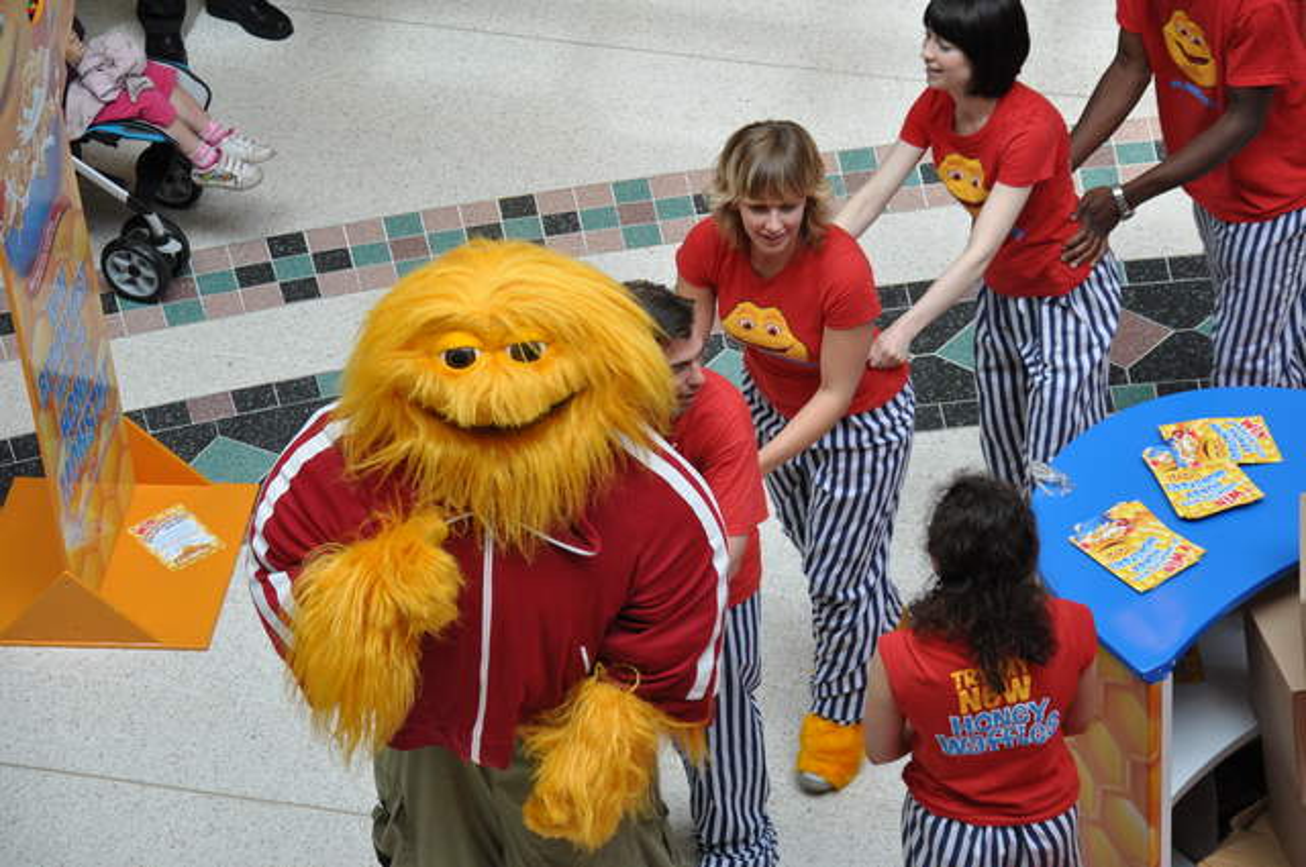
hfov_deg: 17.1
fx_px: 4348
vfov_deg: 11.4
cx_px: 653
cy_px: 434
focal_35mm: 120
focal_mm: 80
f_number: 5.6
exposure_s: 1/125
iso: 280
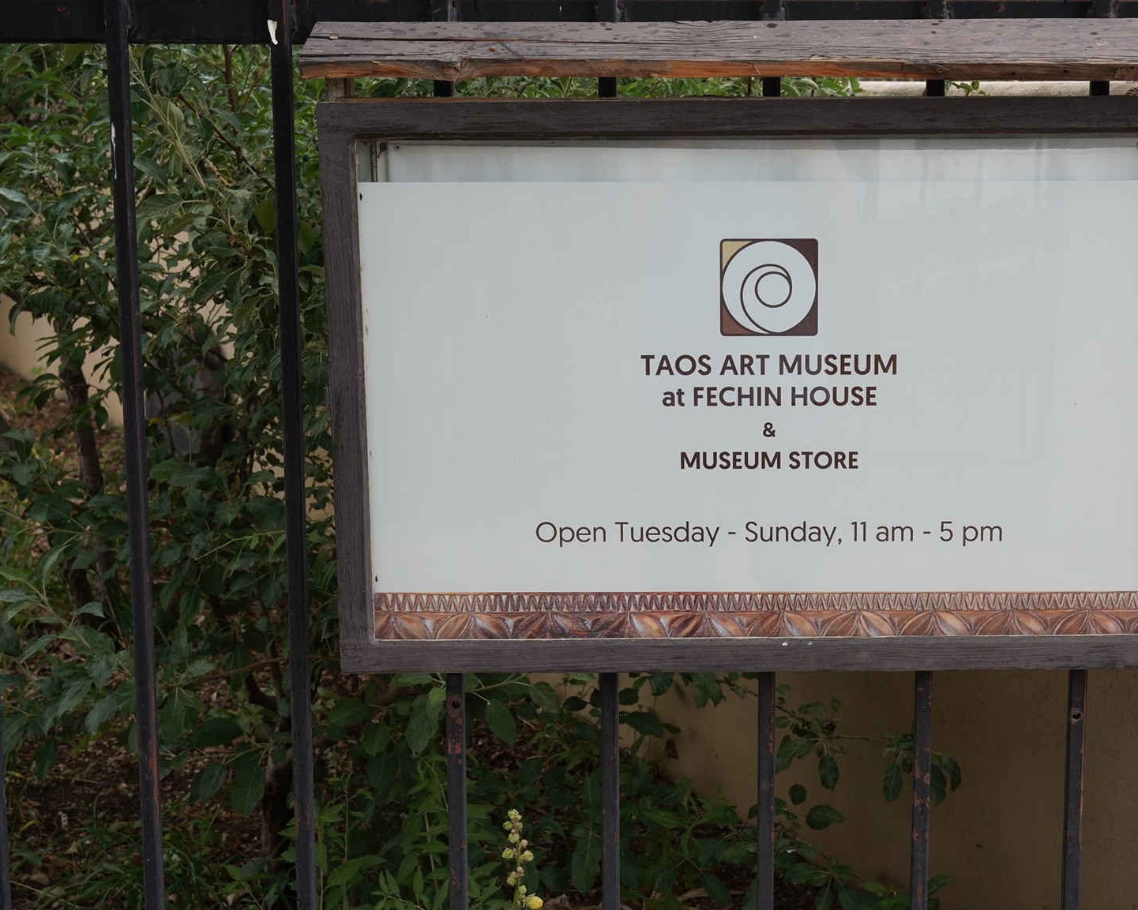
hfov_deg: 33.3
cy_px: 386
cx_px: 742
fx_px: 1886
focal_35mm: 56
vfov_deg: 27.1
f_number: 9
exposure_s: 1/100
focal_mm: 43
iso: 400
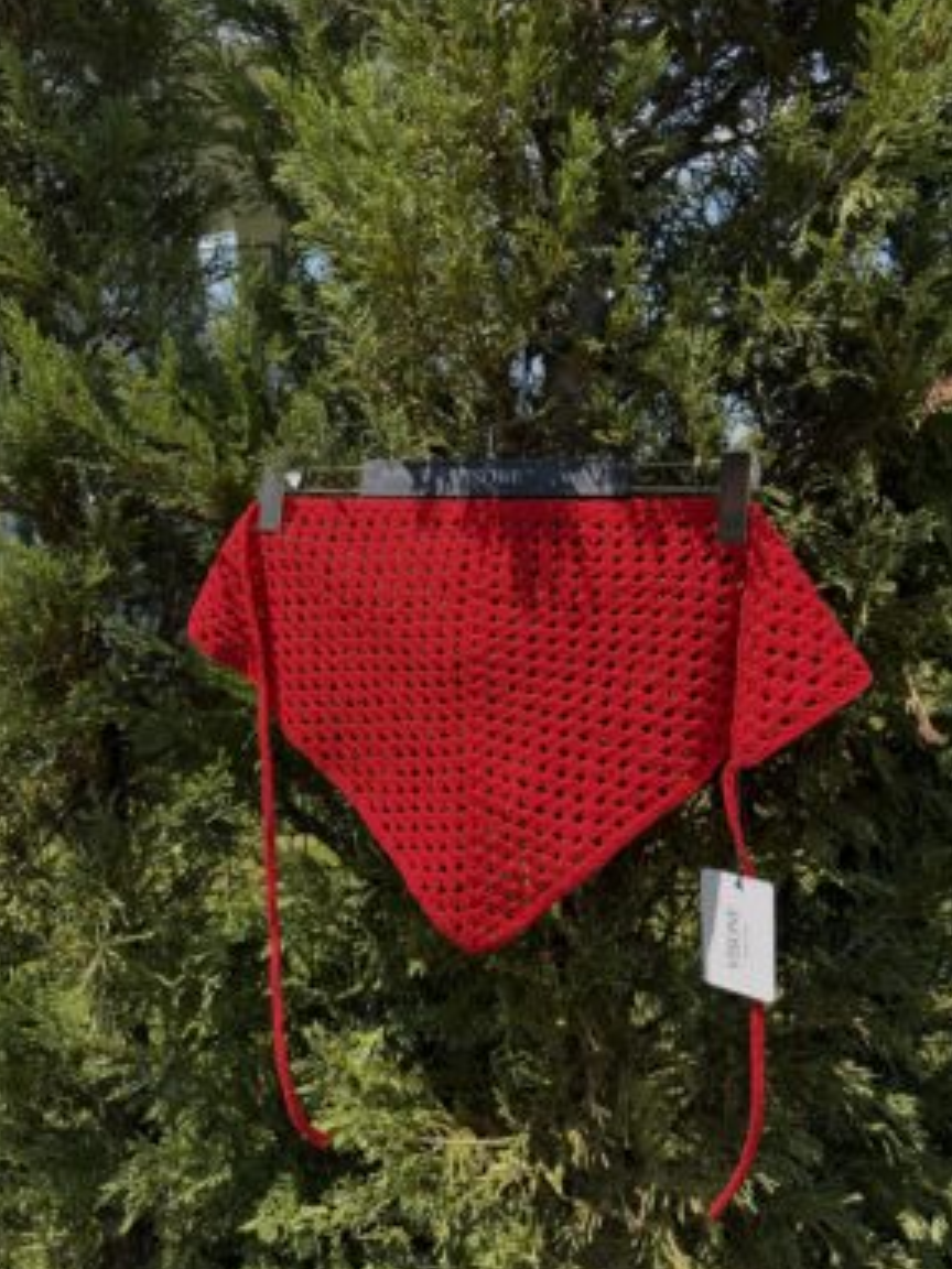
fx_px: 917
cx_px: 466
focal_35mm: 25
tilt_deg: -7.1
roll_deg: +2.3
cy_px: 628
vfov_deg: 69.4
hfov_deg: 54.9
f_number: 1.78
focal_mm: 6.76
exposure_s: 1/1410
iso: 100
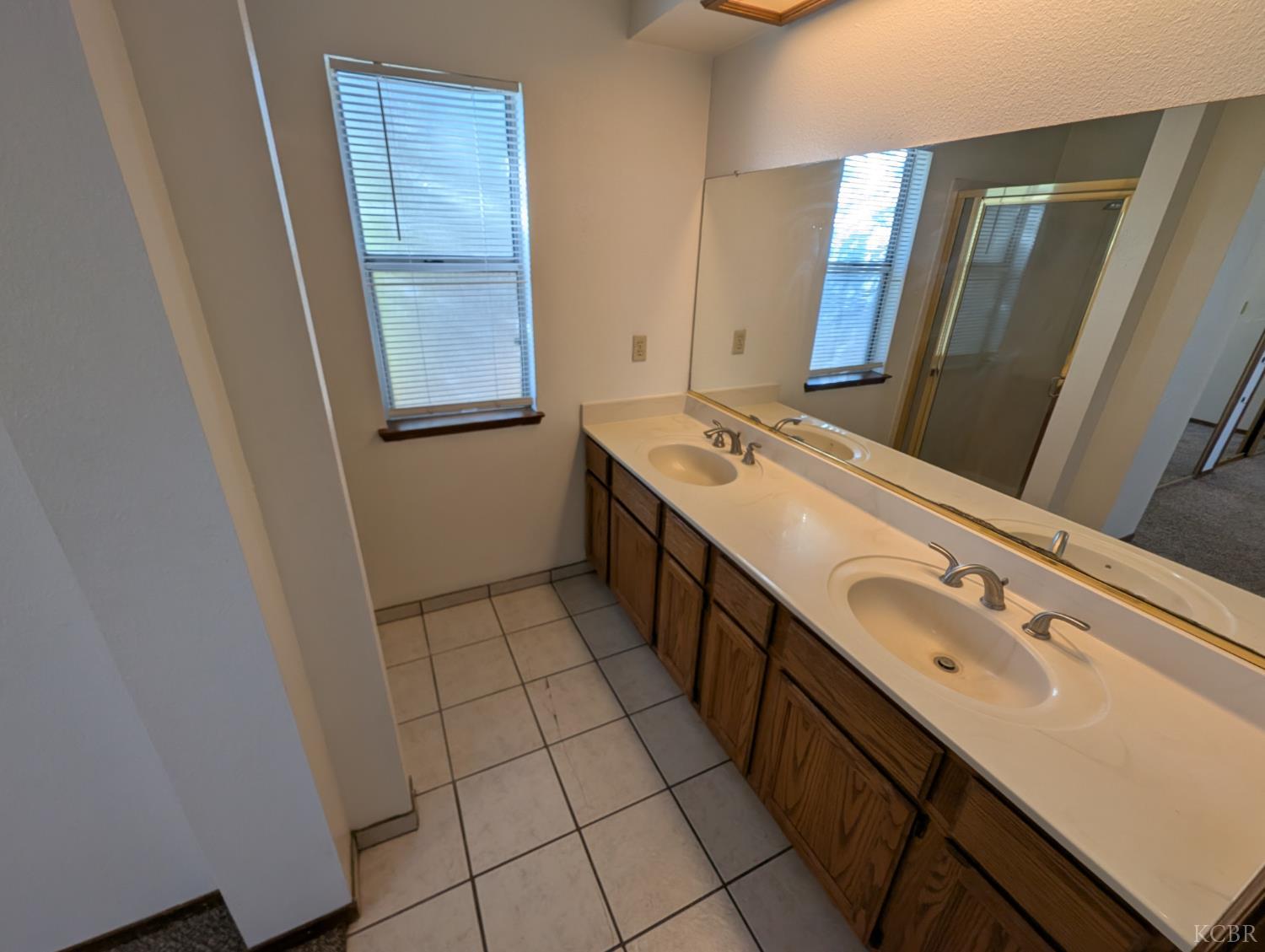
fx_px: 476
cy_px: 476
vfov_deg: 90.0
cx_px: 632
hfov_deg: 106.1
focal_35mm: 13
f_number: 2.2
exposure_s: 1/60.8
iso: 35
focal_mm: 1.95
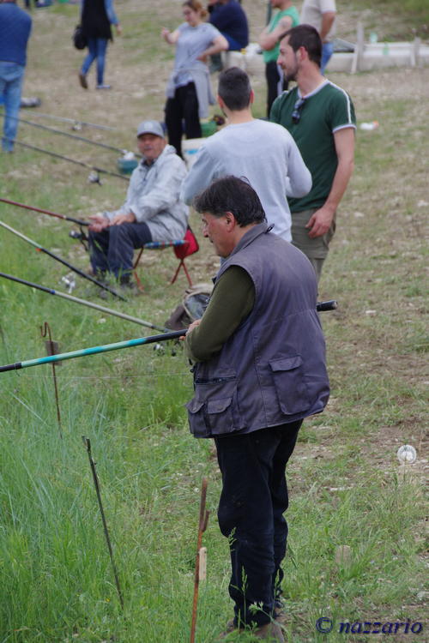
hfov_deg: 5.9
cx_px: 214
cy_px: 322
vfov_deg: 8.9
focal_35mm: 232
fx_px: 4147
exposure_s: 1/320
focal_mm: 155
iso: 640
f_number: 8
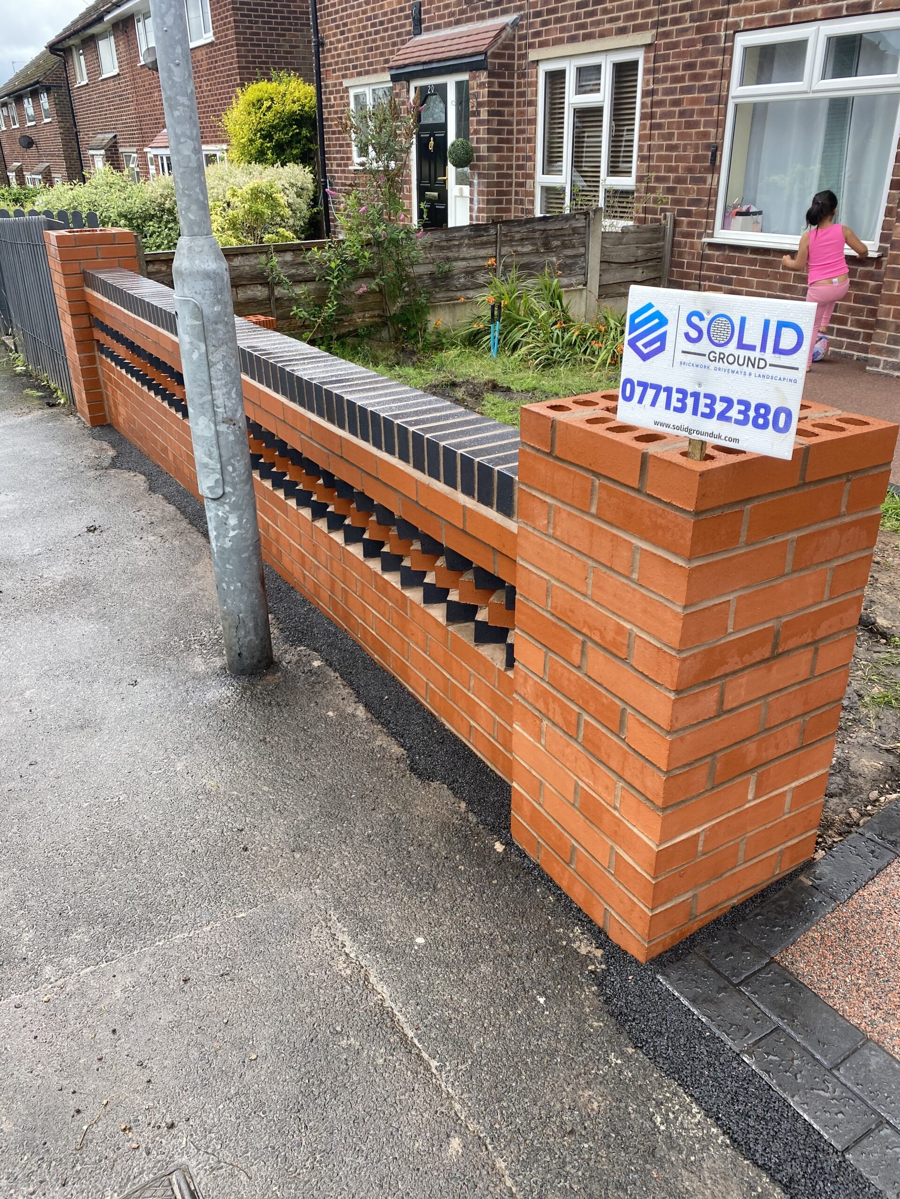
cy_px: 600
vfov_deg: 67.3
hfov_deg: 53.1
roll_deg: +1.8
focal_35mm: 26
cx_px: 450
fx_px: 901
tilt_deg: -25.4
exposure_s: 1/757
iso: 32
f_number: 1.8
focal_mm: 4.25
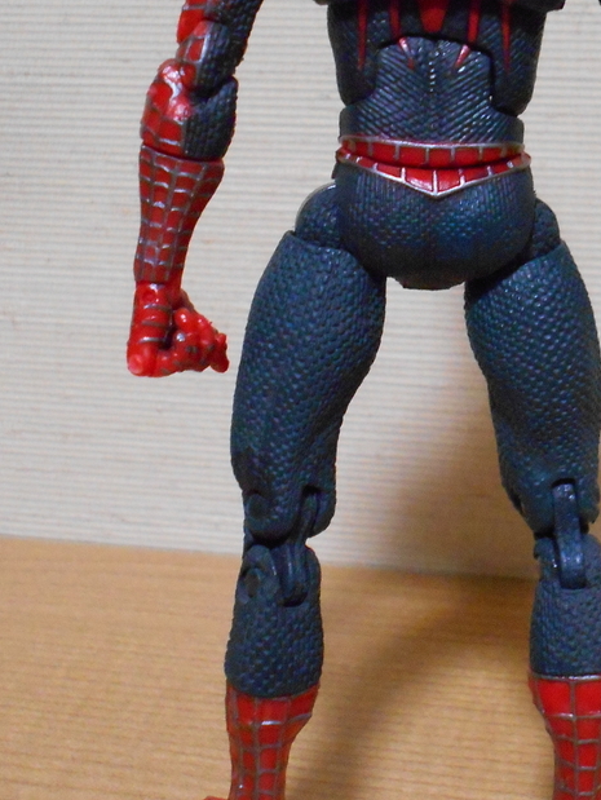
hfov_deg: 23.5
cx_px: 429
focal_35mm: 62
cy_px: 251
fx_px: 1434
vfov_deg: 30.9
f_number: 3.6
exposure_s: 1/20
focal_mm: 5.8
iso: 800
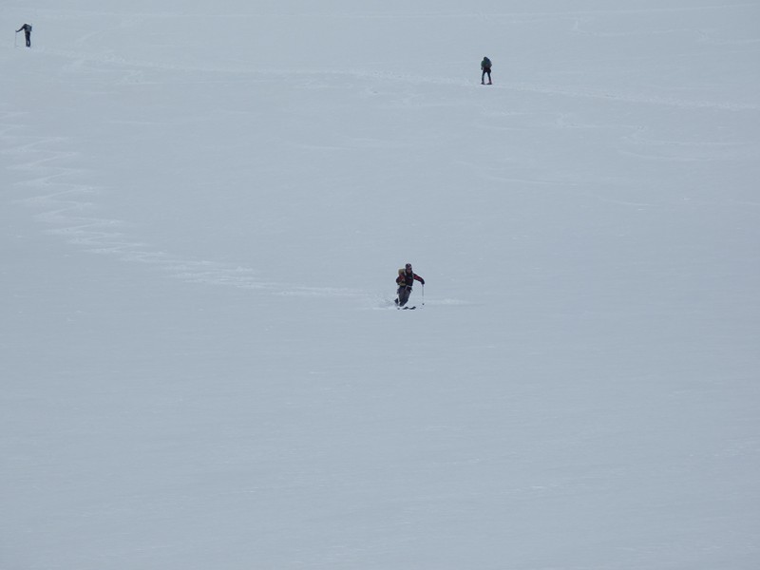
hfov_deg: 7.2
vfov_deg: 5.4
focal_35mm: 274
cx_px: 380
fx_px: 6016
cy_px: 285
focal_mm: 48.9
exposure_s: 1/250
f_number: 18.1
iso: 80
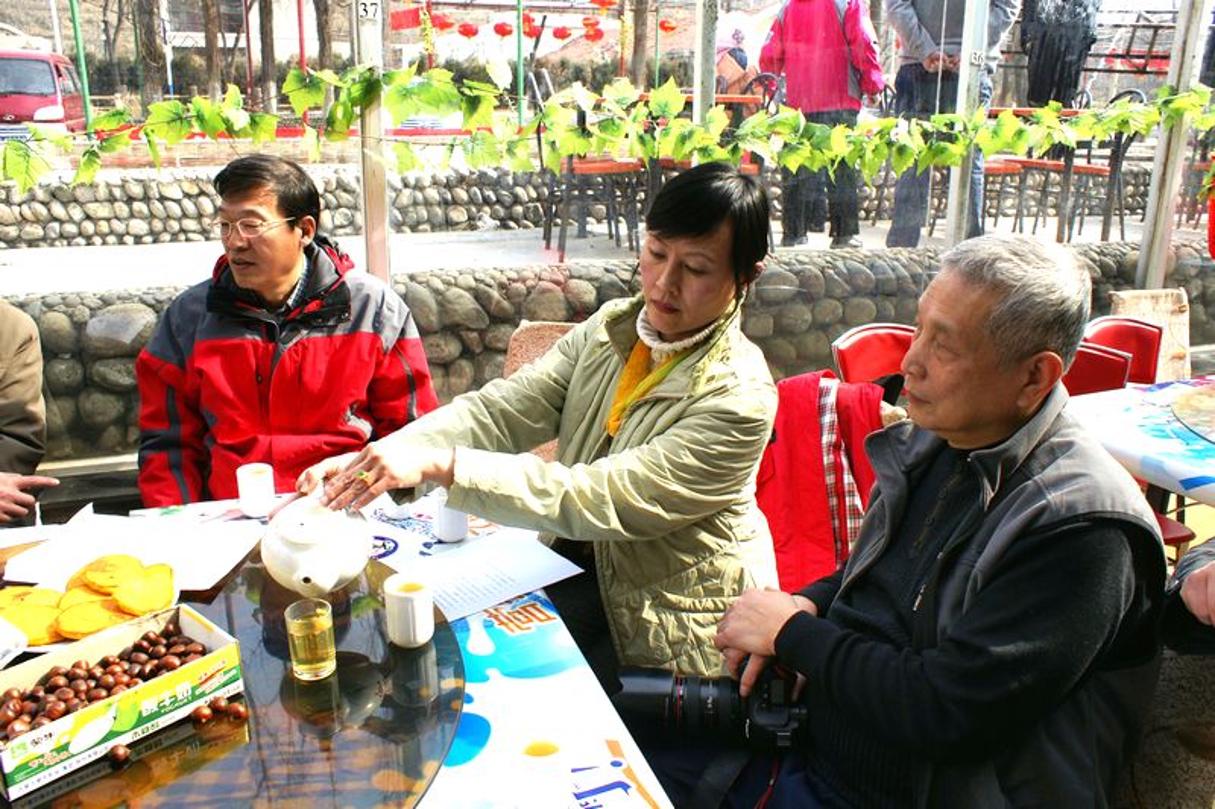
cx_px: 608
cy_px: 404
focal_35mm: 27
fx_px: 911
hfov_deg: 67.4
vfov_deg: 47.9
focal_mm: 18
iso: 100
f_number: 5.6
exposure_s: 1/250
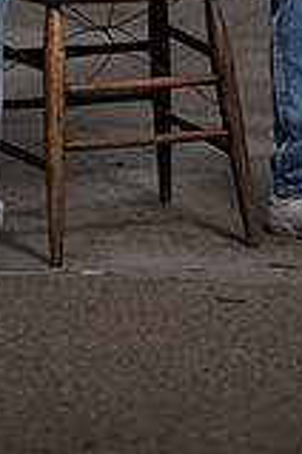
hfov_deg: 5.7
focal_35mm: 240
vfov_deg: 8.4
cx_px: 108
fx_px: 3020
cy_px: -154
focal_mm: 85
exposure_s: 1/800
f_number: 1.8
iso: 100
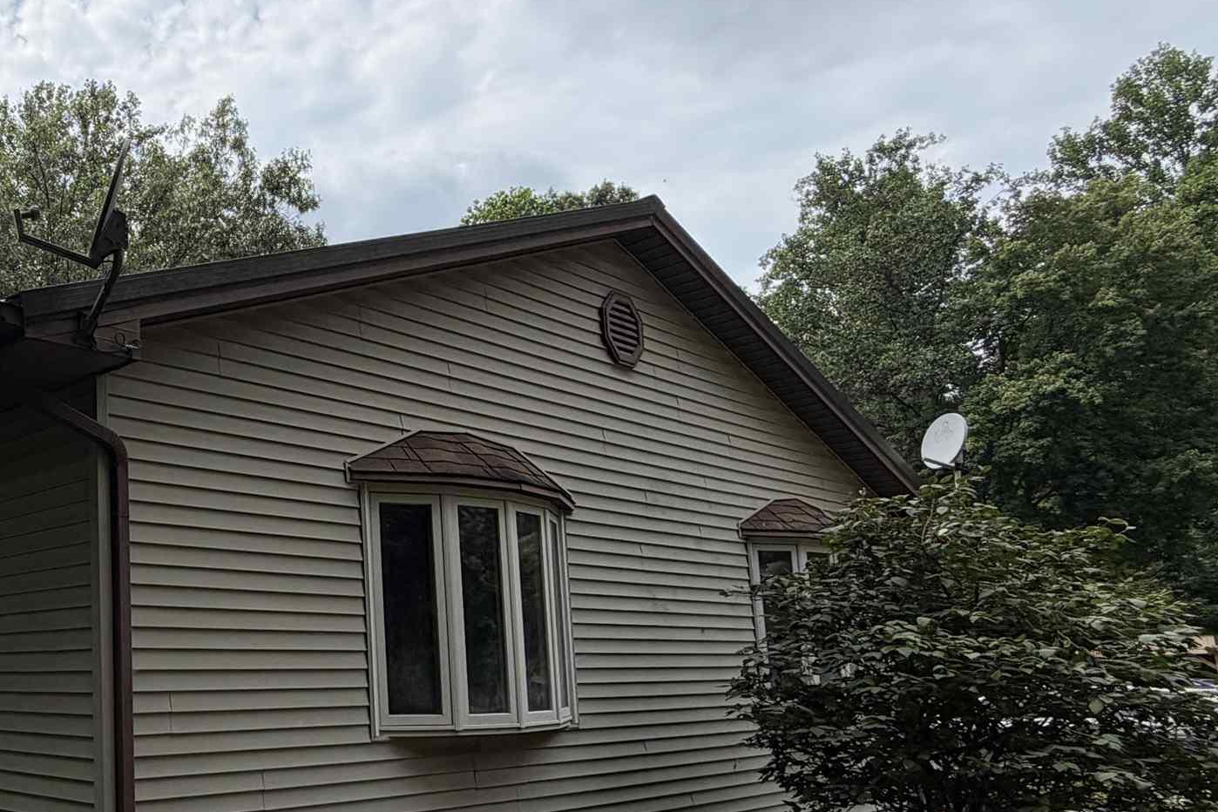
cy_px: 538
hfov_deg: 50.4
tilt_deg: +6.7
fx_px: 1083
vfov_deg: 40.6
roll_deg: +1.1
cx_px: 70
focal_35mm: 32
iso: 20
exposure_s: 1/1050
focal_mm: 2.22
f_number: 2.2
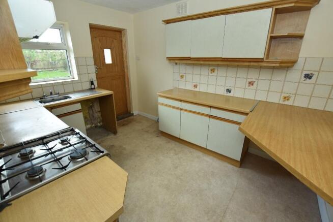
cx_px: 166
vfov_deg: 77.4
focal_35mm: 15
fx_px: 139
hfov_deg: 100.4
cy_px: 111
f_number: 5.6
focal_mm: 10
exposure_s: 1/125
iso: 450
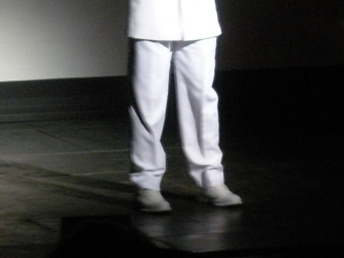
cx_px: 97
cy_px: -2
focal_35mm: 290
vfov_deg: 5.1
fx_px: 2880
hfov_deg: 6.8
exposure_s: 1/18.3
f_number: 5.3
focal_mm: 21.2
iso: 400
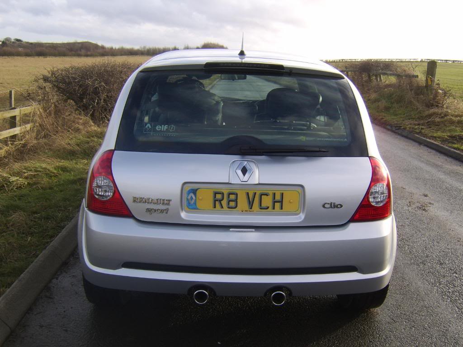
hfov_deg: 58.4
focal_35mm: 31
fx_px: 415
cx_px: 232
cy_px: 174
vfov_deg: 45.4
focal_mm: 8.13
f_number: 4
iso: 71
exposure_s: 1/250
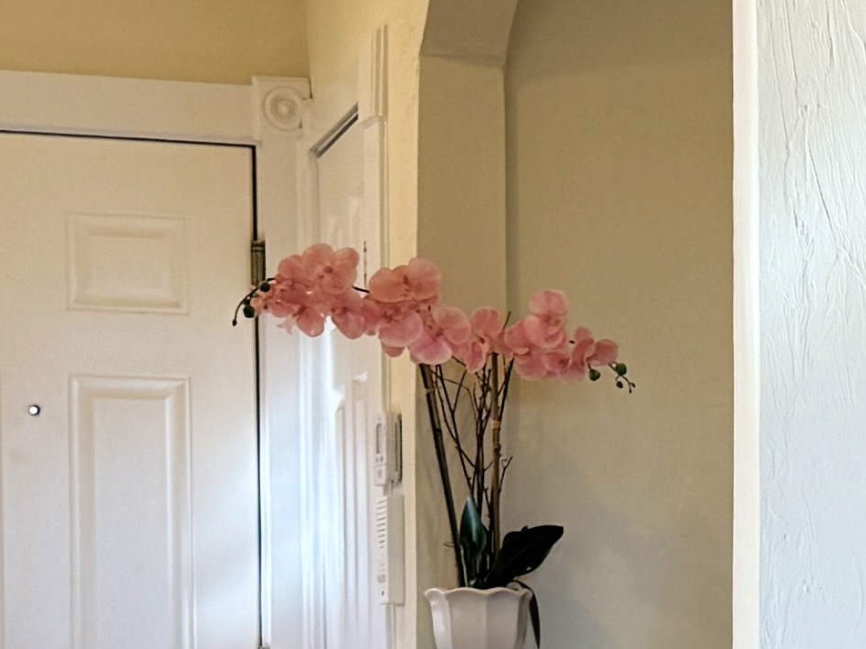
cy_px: 773
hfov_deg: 12.9
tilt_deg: -2.3
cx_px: 1334
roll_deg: -0.6
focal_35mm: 144
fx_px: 3602
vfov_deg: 10.1
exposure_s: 1/120
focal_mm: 6.86
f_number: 1.78
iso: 80
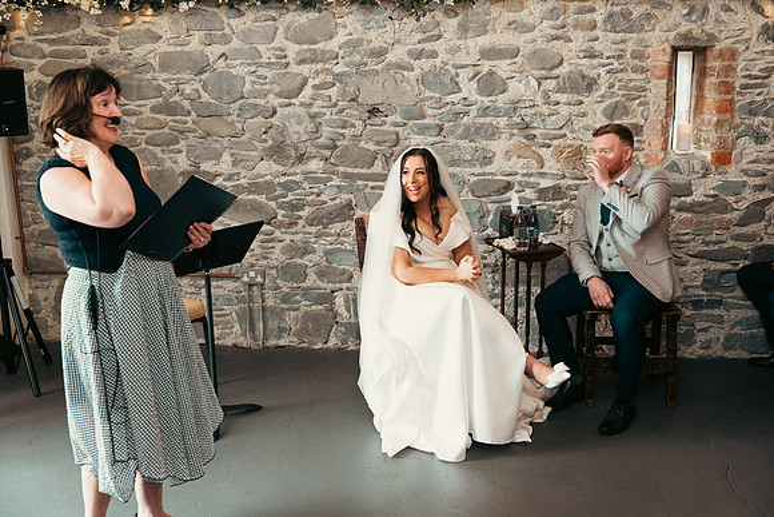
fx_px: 796
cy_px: 258
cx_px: 387
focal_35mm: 37
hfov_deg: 51.9
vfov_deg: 36.0
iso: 1250
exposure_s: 1/160
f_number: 3.5
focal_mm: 37
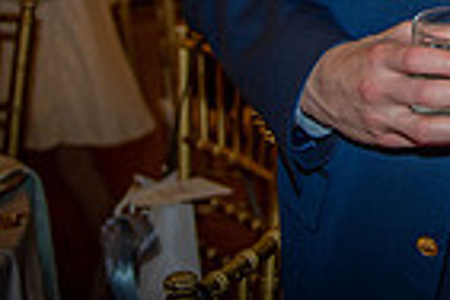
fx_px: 1650
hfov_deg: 14.5
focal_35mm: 132
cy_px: -227
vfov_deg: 9.9
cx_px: 667
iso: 1250
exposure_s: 1/100
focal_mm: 32
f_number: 2.8
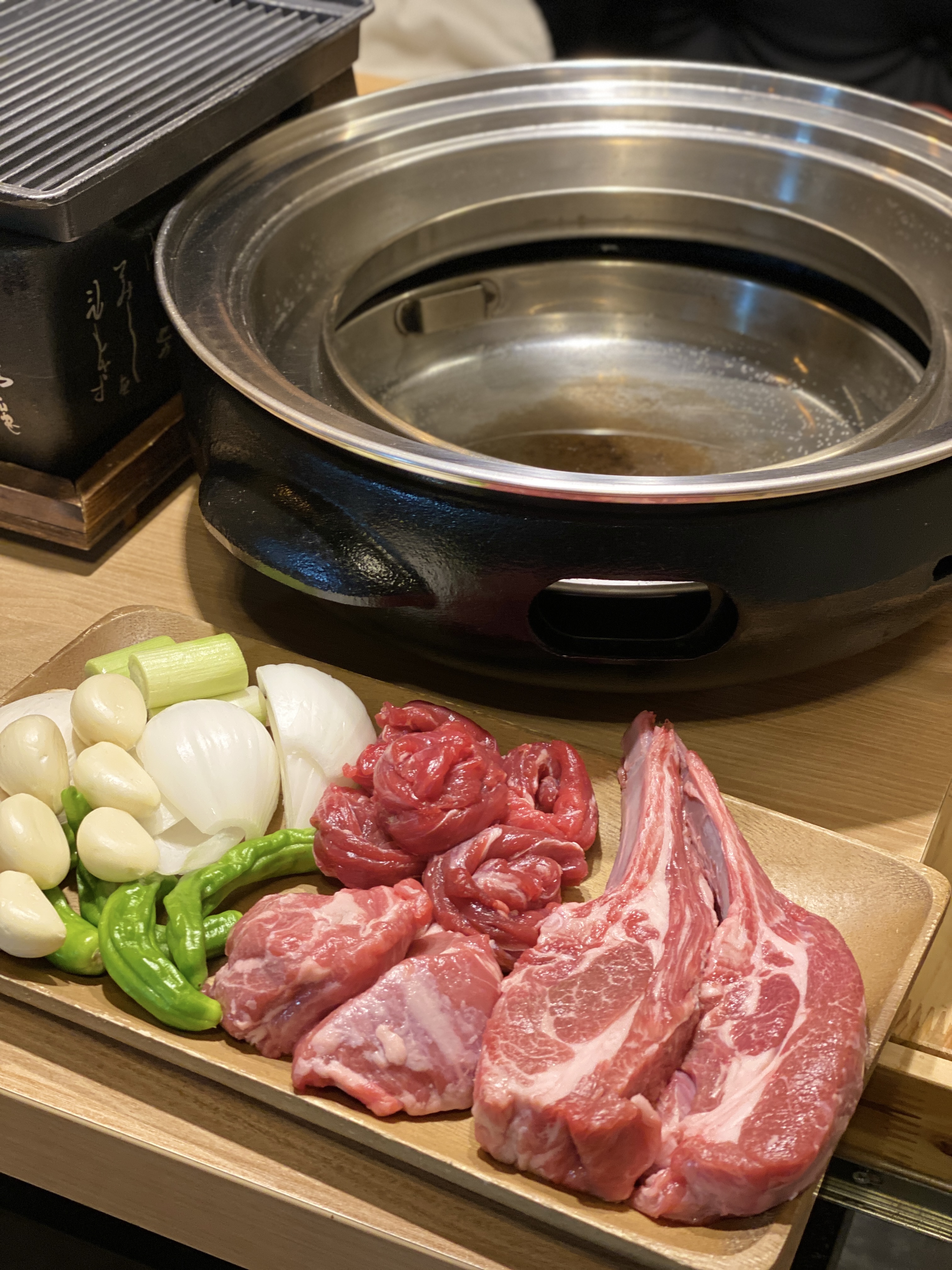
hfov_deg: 28.0
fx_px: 1907
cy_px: 635
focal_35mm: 52
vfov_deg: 36.8
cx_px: 476
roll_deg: -0.5
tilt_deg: -34.4
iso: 125
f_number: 2
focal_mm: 6
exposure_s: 1/40
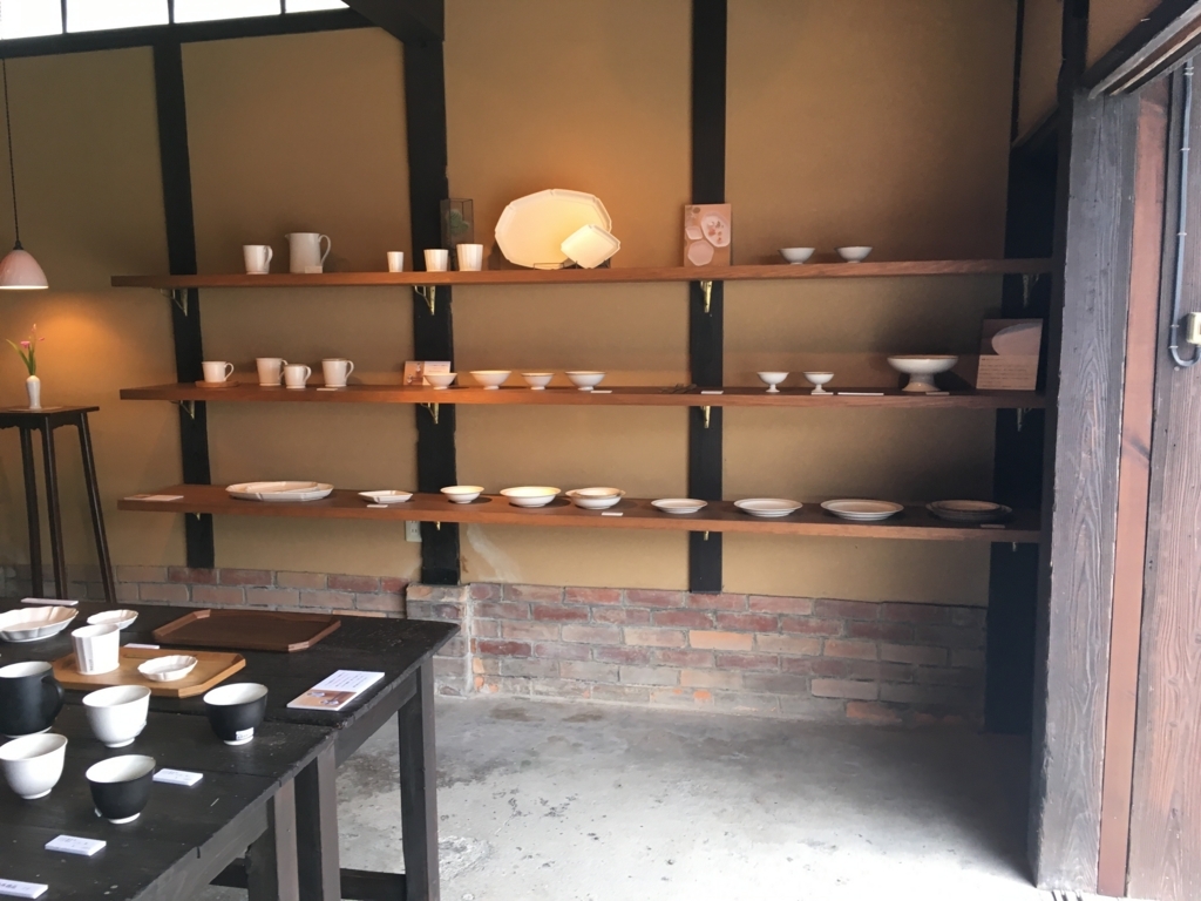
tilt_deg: -6.2
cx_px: 600
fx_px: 1006
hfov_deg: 61.7
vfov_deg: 48.2
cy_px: 450
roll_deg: +0.8
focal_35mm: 29
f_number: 2.2
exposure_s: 1/30
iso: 32
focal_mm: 4.15
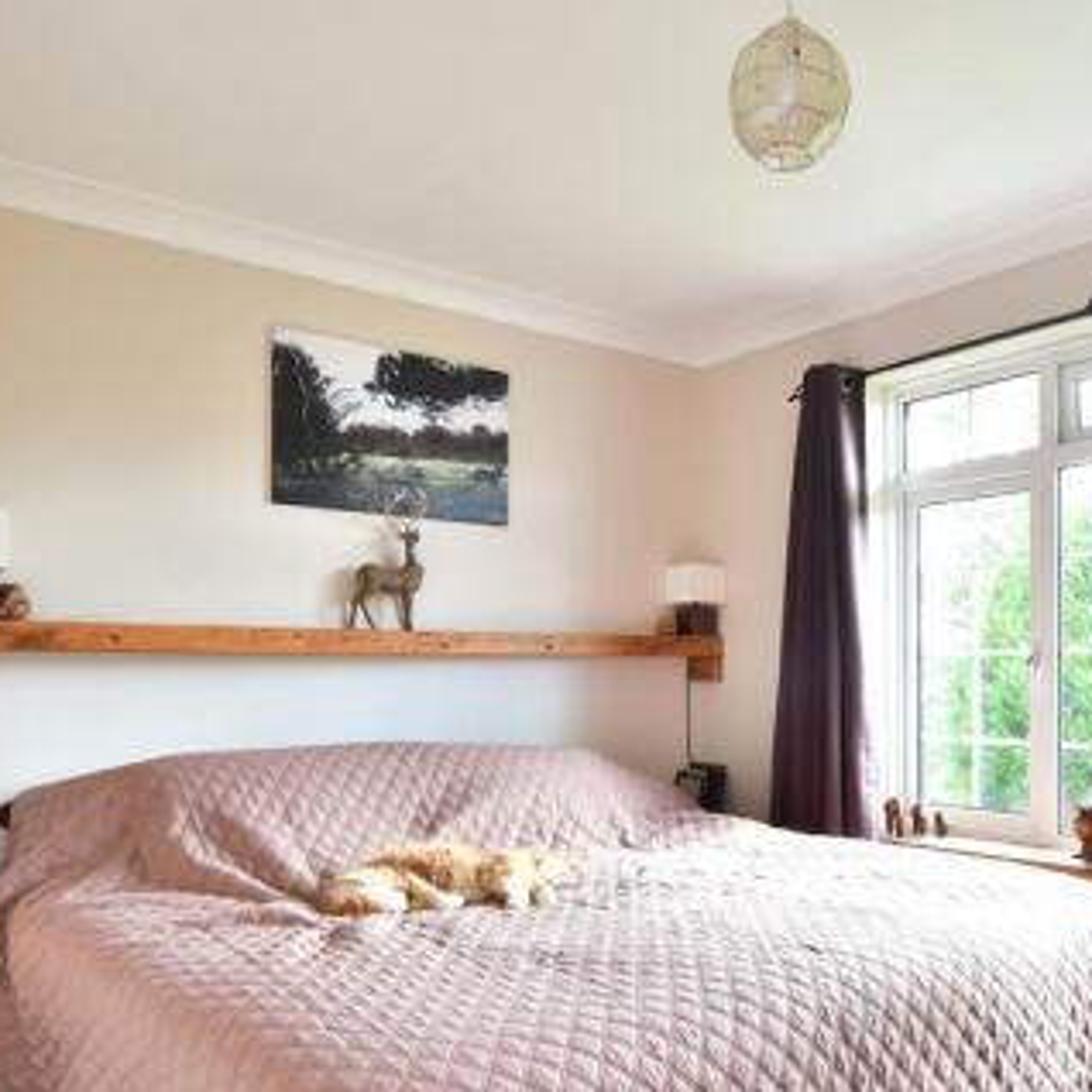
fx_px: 999
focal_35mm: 28
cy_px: 692
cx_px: 755
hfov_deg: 55.7
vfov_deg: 56.5
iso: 200
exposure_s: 1/8
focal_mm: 11
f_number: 8
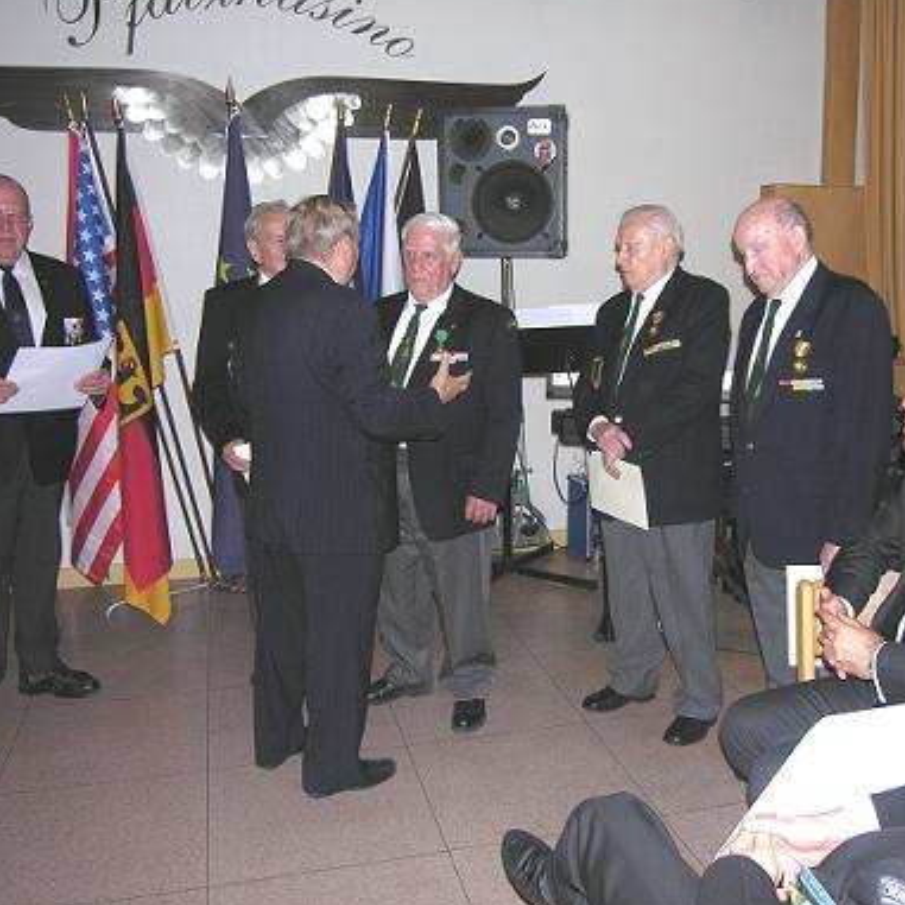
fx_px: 1006
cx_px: 524
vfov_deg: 48.5
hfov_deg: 48.3
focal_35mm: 34
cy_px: 451
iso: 96
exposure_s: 1/60.1
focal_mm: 7
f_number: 2.7
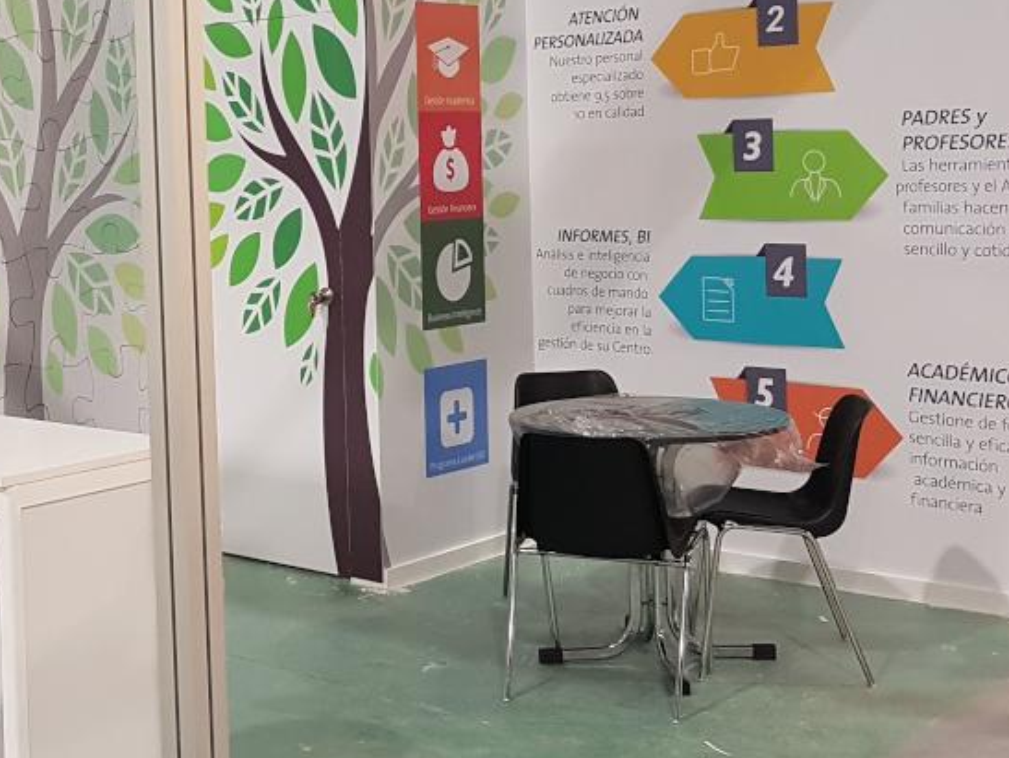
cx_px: 137
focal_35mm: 57
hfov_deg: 32.4
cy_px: 113
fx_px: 1663
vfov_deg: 25.1
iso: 160
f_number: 1.7
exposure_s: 1/25
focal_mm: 4.2
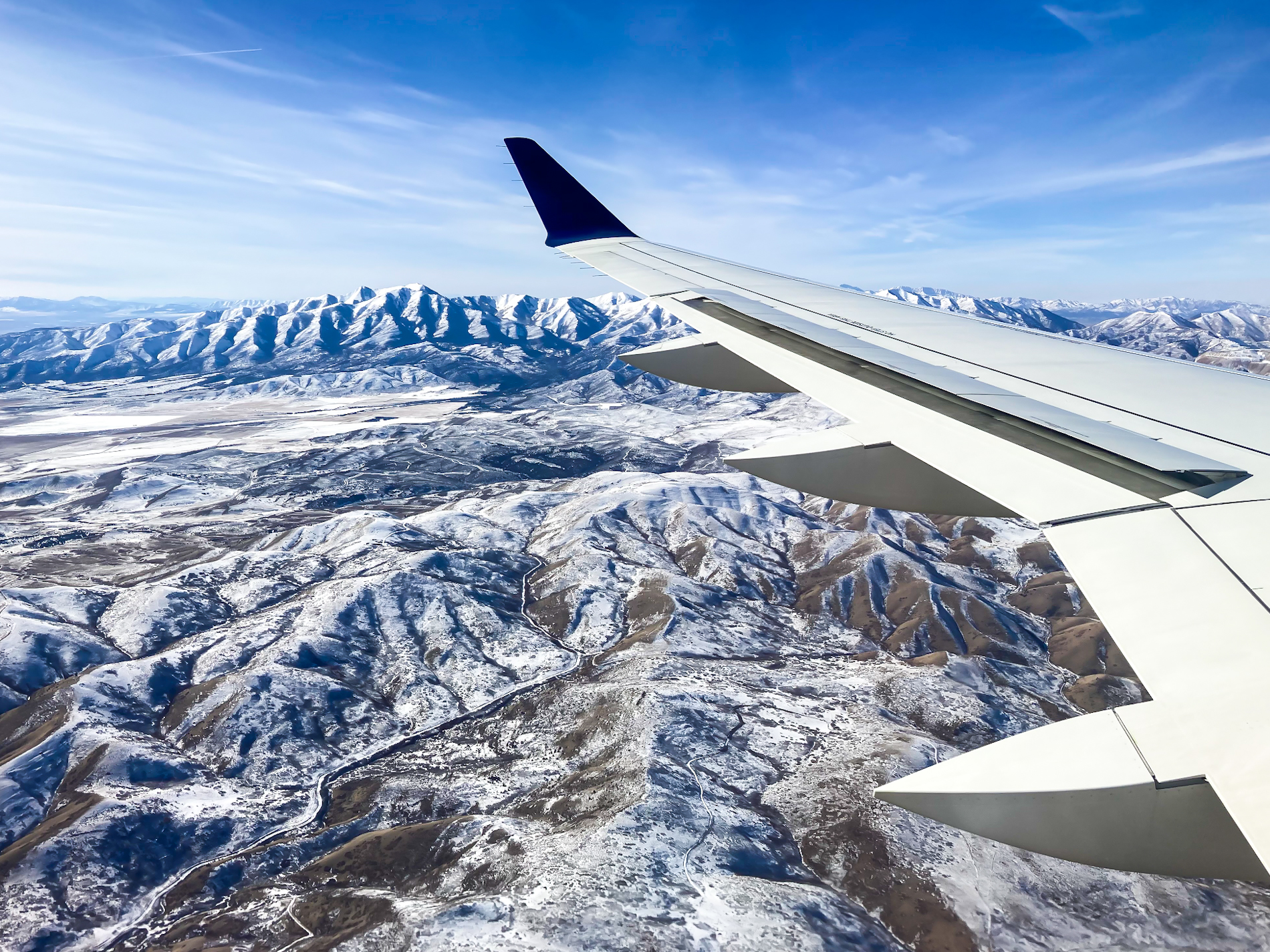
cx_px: 635
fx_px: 1027
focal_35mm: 28
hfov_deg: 63.4
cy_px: 476
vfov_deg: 49.7
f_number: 1.8
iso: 20
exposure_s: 1/4400
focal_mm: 3.99
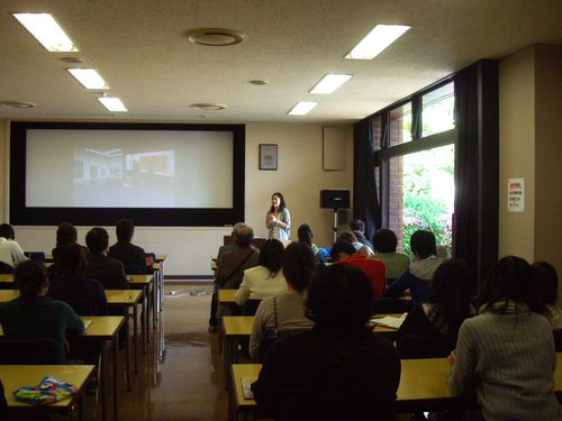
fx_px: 617
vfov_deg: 37.7
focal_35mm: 38
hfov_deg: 49.0
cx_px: 281
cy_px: 210
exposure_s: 1/80
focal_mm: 7.9
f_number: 2.8
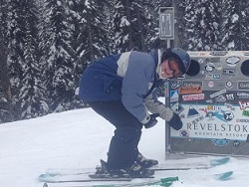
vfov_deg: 26.1
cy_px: 104
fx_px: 403
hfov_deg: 33.6
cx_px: 186
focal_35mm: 56
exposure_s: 1/2208
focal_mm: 4.28
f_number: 2.4
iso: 50
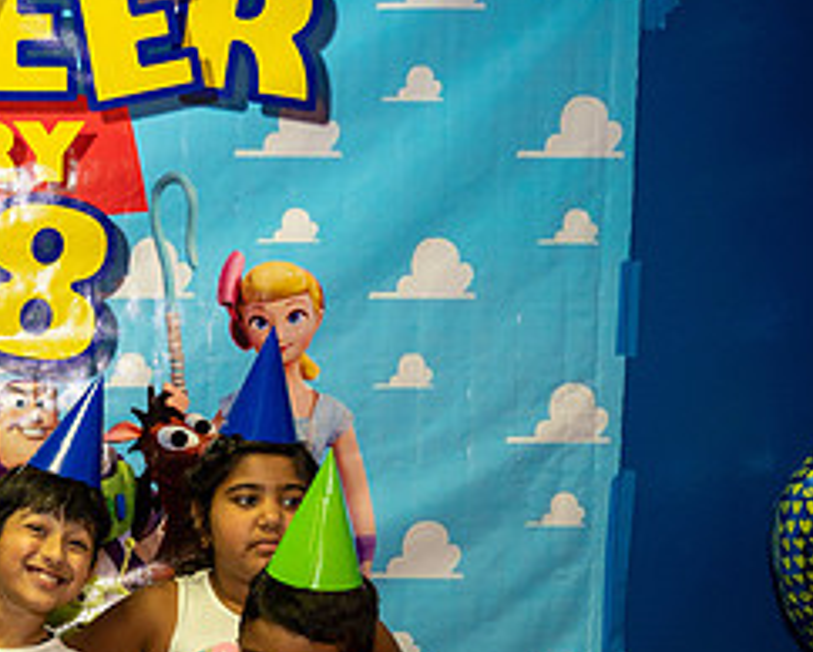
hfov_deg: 27.1
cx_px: -114
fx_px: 1517
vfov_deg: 23.7
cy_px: 573
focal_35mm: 63
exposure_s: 1/200
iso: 2000
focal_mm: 28
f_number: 2.8
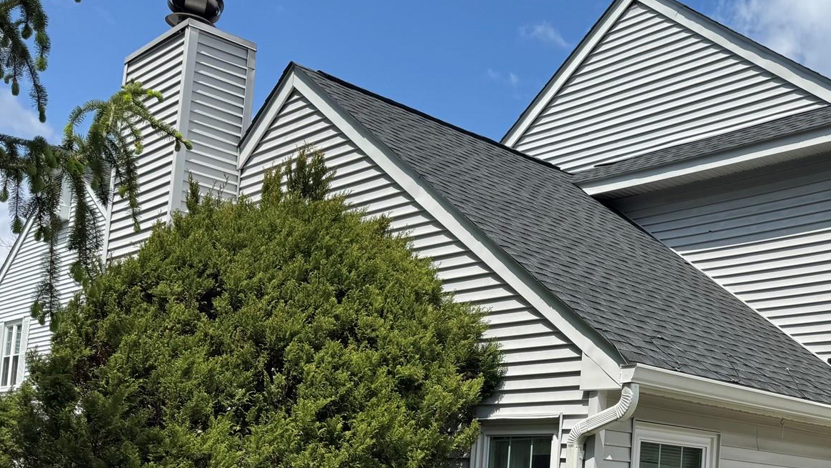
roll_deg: -1.9
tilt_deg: +4.2
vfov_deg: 25.2
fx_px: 1014
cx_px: 681
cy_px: 419
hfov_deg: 42.3
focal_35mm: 46
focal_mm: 6.76
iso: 80
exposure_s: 1/4608
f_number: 1.78
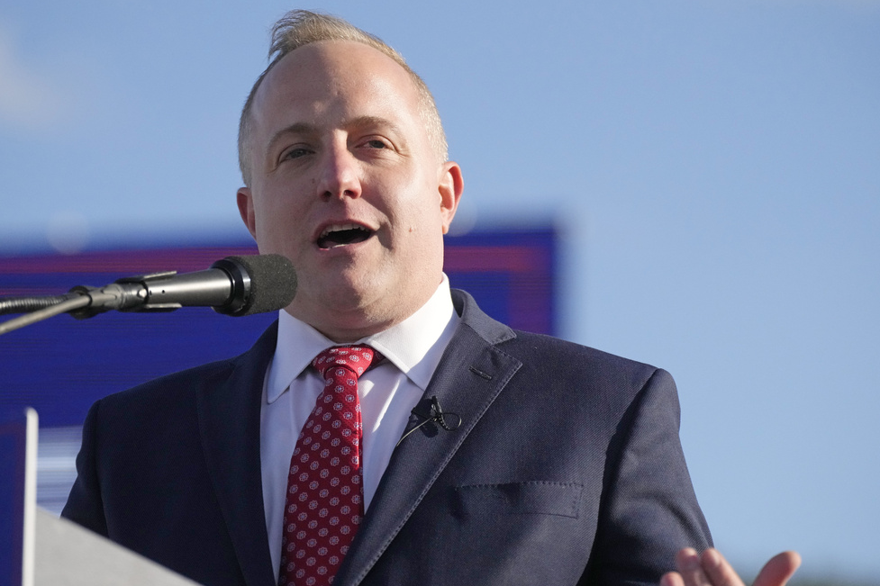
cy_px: 290
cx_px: 432
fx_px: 6452
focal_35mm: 264
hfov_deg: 7.8
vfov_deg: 5.2
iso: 5000
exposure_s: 1/20000
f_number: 5.6
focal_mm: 252
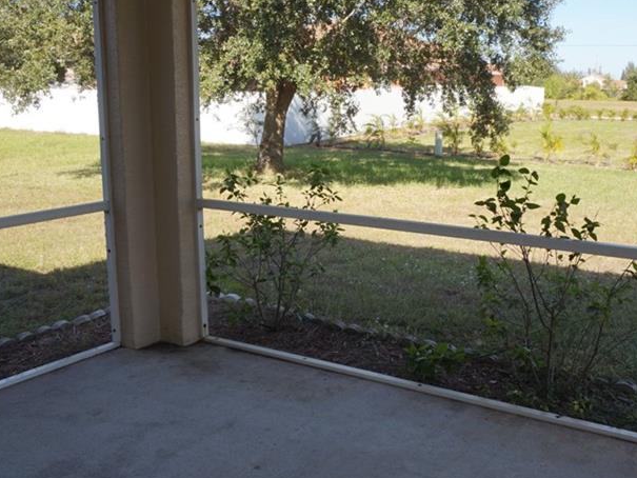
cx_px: 380
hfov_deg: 47.6
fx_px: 718
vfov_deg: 36.8
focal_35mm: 39
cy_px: 236
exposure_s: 1/80
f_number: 9
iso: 125
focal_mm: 16
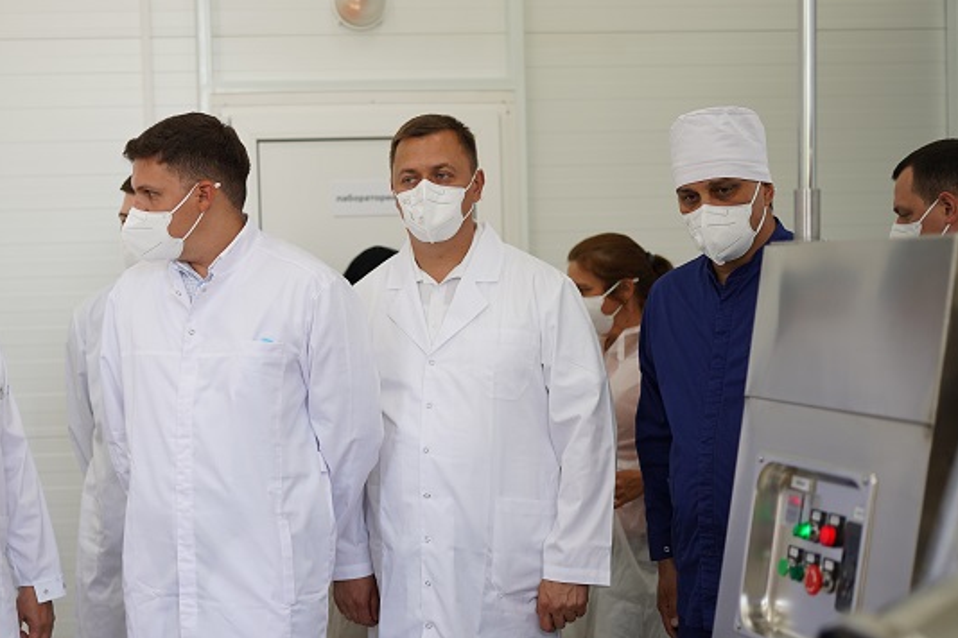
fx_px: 1570
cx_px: 257
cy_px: 349
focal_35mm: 59
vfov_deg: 23.0
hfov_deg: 33.4
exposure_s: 1/250
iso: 100
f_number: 1.4
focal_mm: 35
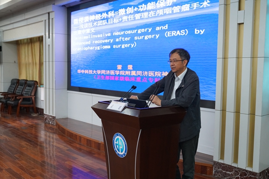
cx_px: 134
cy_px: 90
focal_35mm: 37
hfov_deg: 51.9
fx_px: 277
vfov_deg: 36.0
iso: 3200
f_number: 4
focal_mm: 37
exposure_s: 1/160
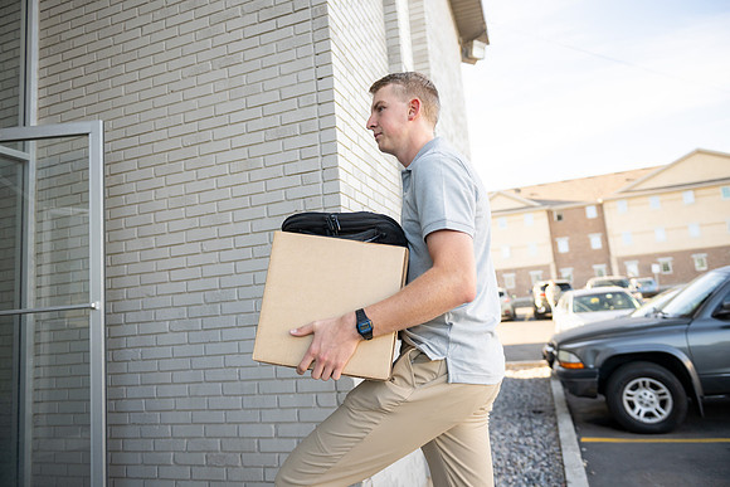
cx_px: 365
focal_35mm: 24
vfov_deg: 53.2
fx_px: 487
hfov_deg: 73.7
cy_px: 244
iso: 200
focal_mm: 24
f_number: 2.8
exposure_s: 1/800
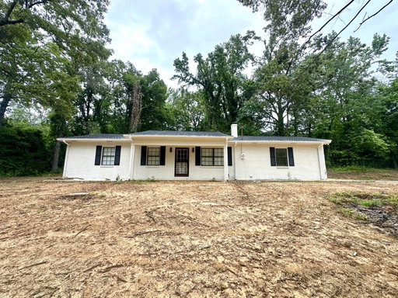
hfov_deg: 102.1
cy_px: 149
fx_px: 161
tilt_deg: +10.8
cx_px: 199
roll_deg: -0.1
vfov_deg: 85.7
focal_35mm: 14
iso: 40
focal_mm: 2.22
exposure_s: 1/447
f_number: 2.2
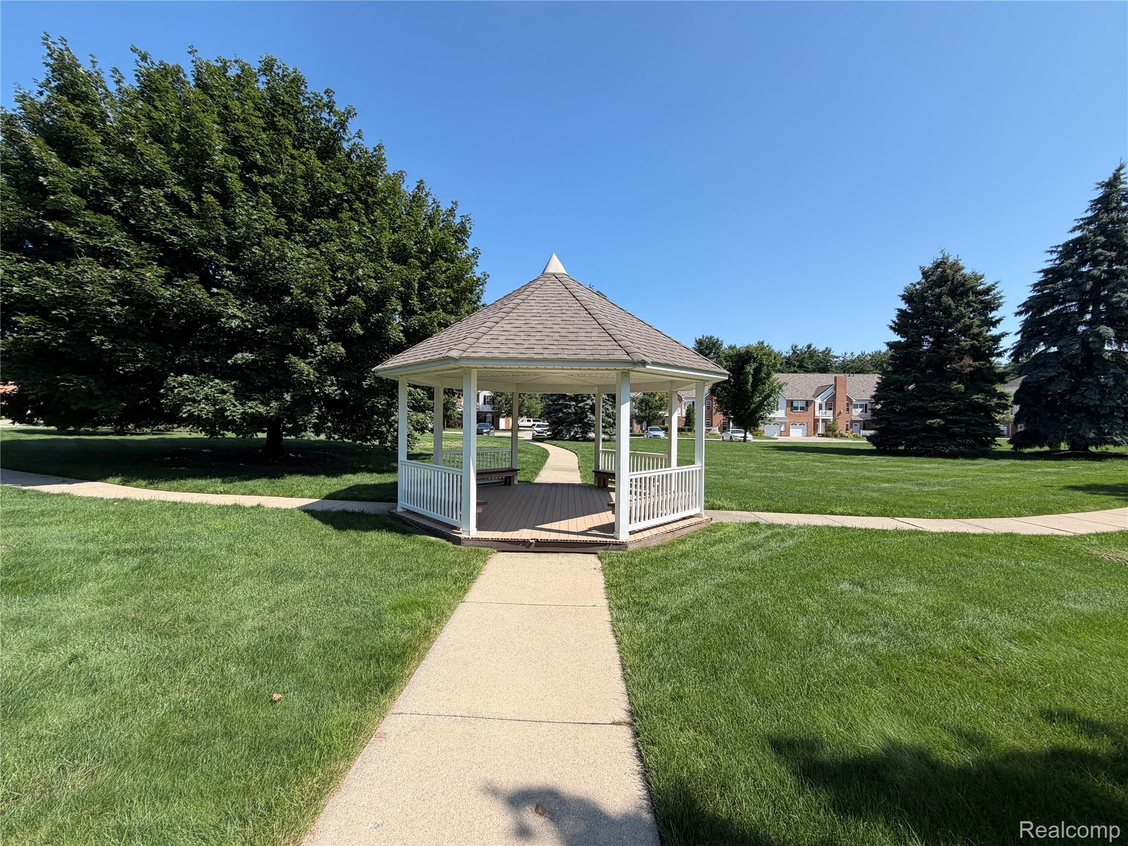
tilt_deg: -0.2
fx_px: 456
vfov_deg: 85.7
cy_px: 423
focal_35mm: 14
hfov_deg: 102.1
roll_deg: -0.5
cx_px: 564
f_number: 2.2
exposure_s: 1/770
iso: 32
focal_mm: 2.22
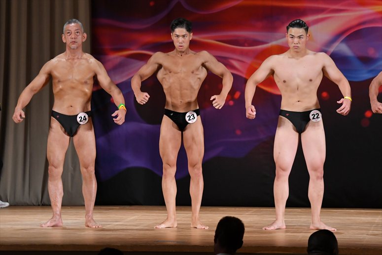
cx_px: 191
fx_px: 2386
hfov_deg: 9.2
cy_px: 128
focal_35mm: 225
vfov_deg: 6.1
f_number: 5.6
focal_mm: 150
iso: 3200
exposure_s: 1/400
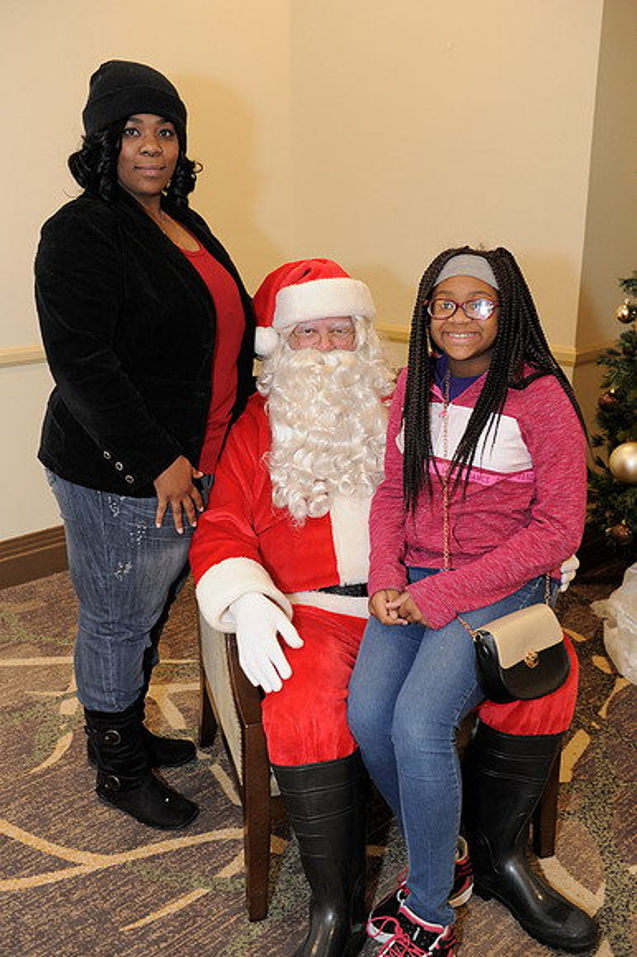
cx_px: 318
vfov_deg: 50.7
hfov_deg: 35.0
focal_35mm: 38
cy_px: 478
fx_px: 1010
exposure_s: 1/100
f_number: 4
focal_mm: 38
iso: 1600
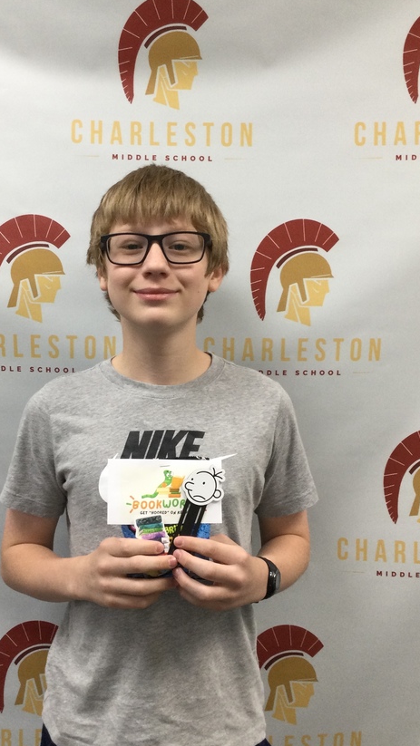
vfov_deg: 48.3
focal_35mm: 42
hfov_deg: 28.3
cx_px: 187
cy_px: 387
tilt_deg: -7.6
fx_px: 831
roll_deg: +0.6
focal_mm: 3.3
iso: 50
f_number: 2.4
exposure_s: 1/30
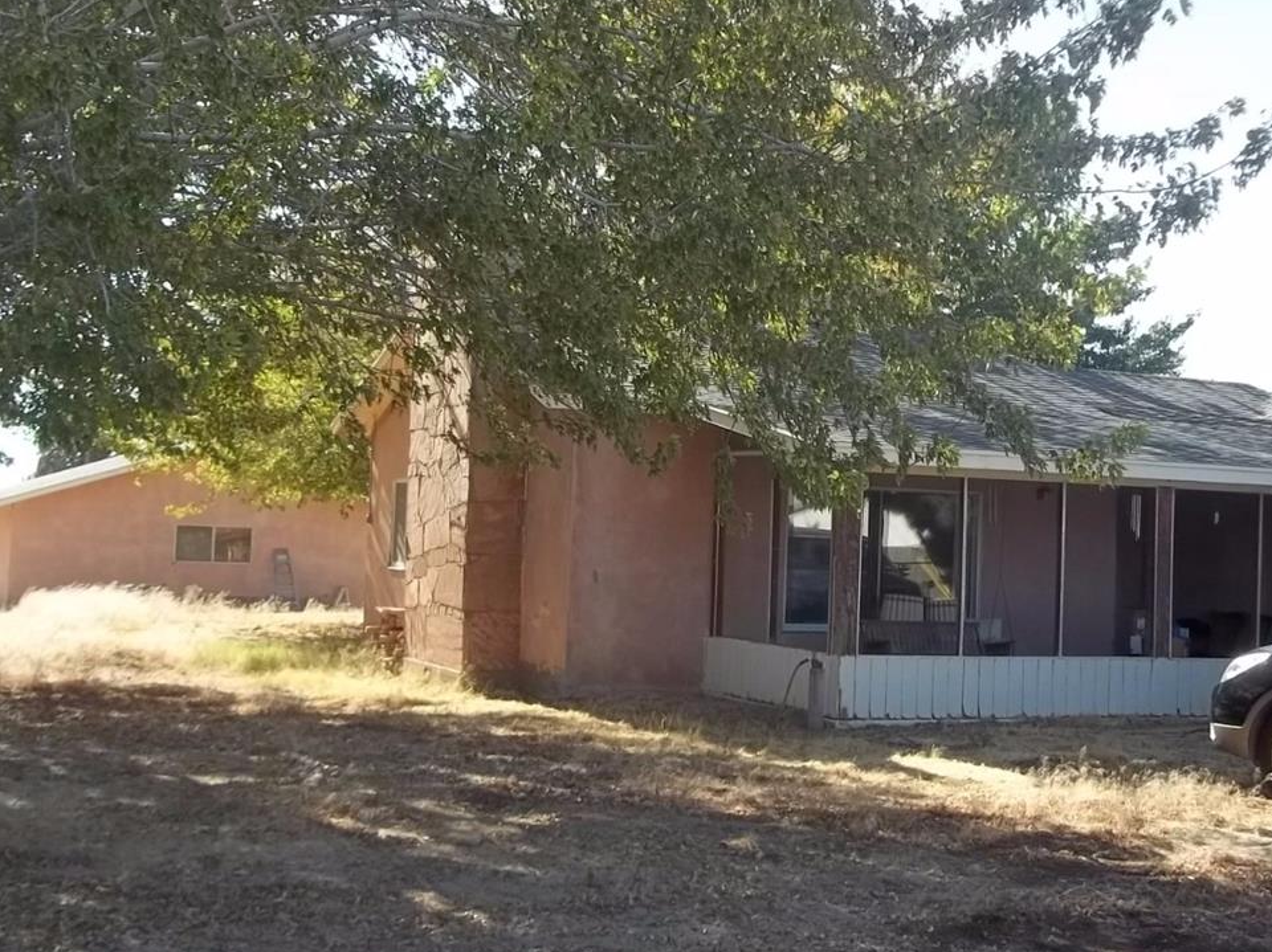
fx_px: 1836
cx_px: 674
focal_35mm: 50
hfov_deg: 38.2
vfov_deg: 29.1
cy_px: 418
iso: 64
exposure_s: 1/320
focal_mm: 5.7
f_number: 2.9
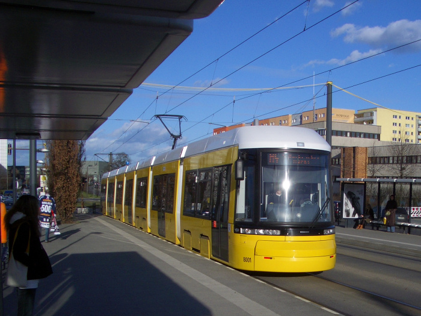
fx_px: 426
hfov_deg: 52.6
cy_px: 158
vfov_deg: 40.7
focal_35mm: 35
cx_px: 210
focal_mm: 5.8
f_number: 4.3
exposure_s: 1/800
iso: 50
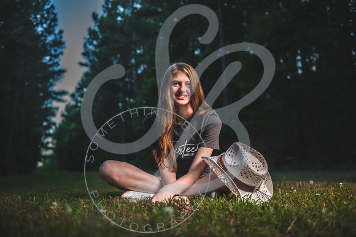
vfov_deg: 35.1
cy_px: 118
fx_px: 376
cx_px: 178
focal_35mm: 38
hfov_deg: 50.7
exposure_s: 1/320
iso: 500
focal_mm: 38
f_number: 2.8
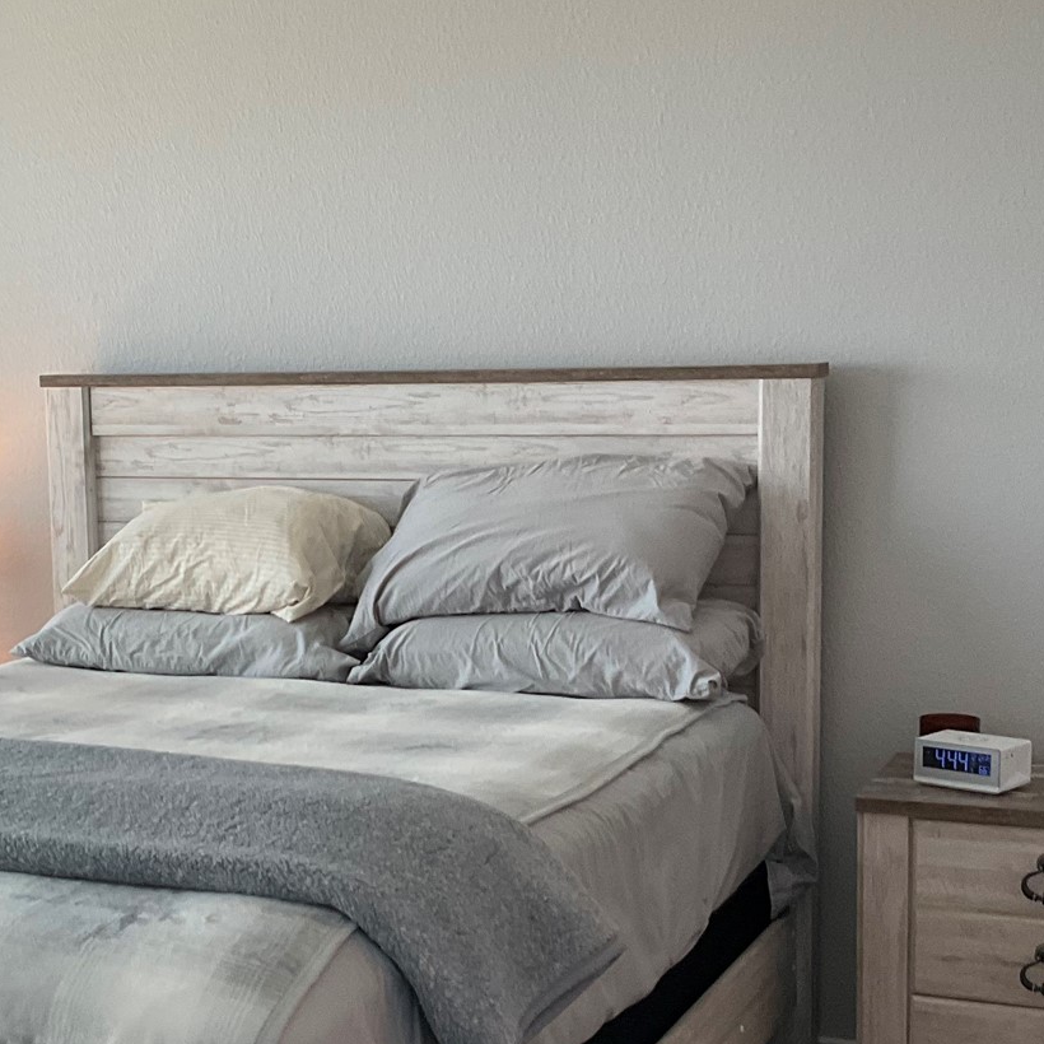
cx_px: 276
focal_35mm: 64
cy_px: 629
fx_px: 2184
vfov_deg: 26.8
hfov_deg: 26.6
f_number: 1.8
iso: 64
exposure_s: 1/120
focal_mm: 3
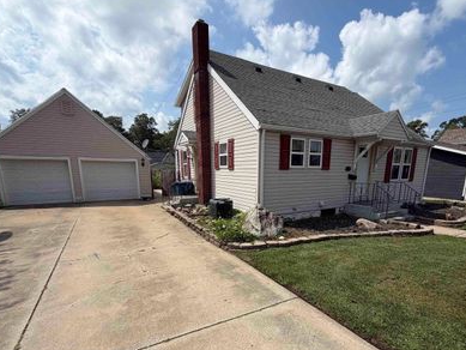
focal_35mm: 18
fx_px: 242
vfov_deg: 70.3
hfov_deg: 87.6
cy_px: 221
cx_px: 247
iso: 20
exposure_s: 1/1211
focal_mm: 2.22
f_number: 2.2
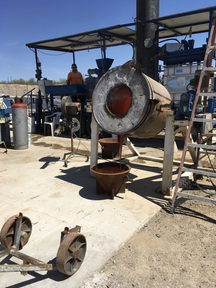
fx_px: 241
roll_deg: +1.6
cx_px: 108
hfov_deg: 48.2
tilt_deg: -10.5
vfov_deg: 61.7
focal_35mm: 29
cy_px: 144
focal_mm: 4.15
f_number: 2.2
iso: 25
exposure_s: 1/2959
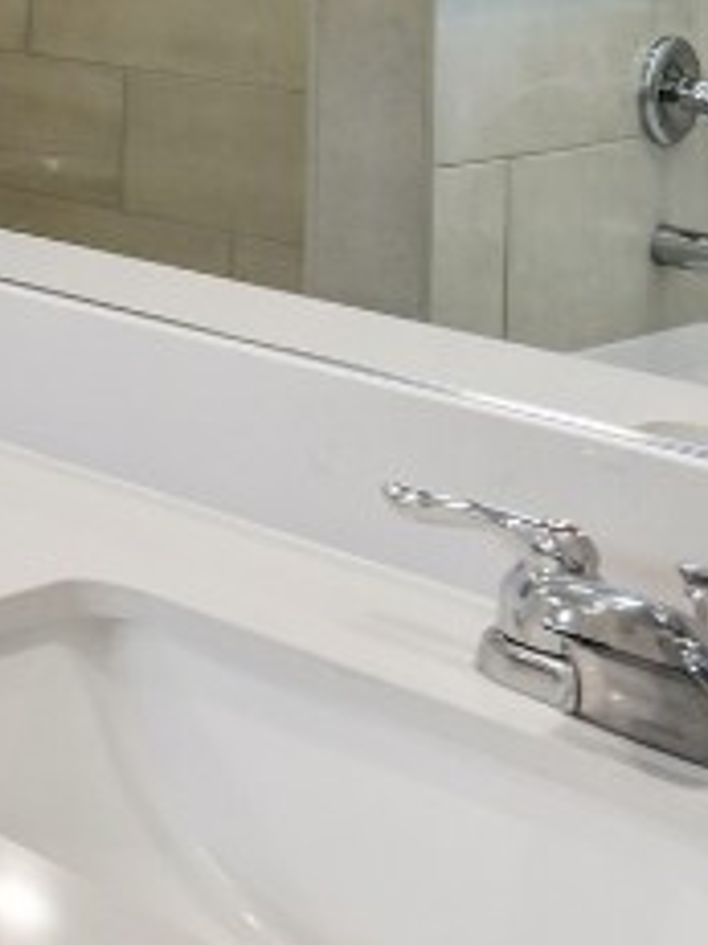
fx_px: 1829
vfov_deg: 25.5
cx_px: -1387
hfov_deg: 11.7
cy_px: -233
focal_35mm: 67
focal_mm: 14
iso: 500
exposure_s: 1/25
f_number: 11
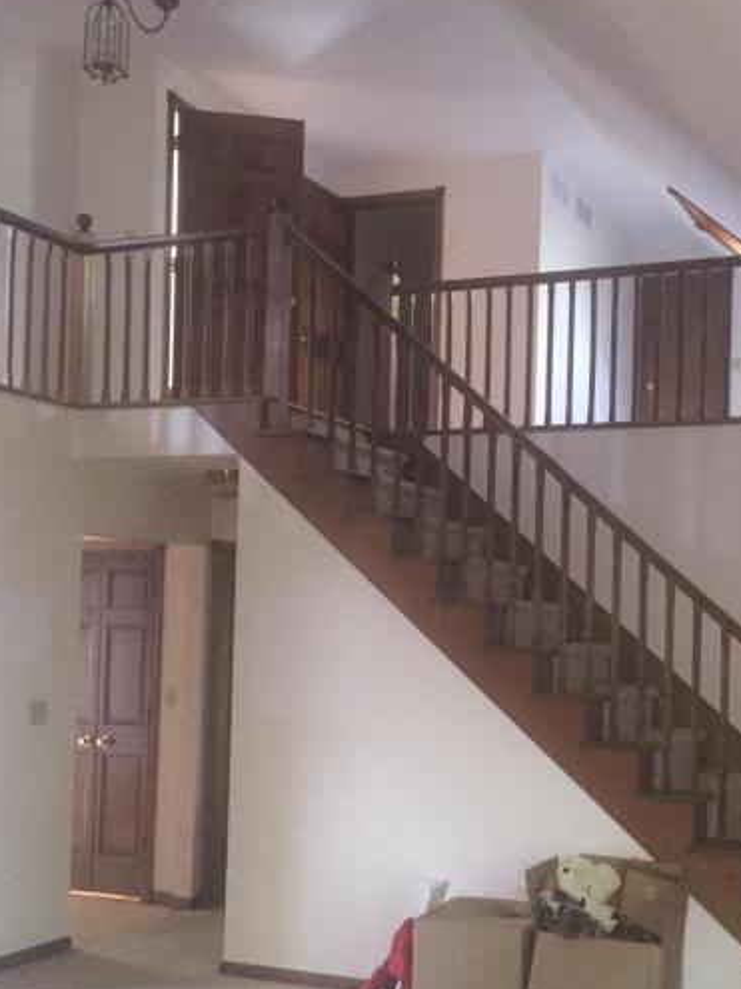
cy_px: 613
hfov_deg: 31.9
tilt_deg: +2.3
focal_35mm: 45
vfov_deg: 41.8
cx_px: 499
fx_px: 1285
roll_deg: -1.3
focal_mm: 4.15
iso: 320
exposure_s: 1/16
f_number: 2.2
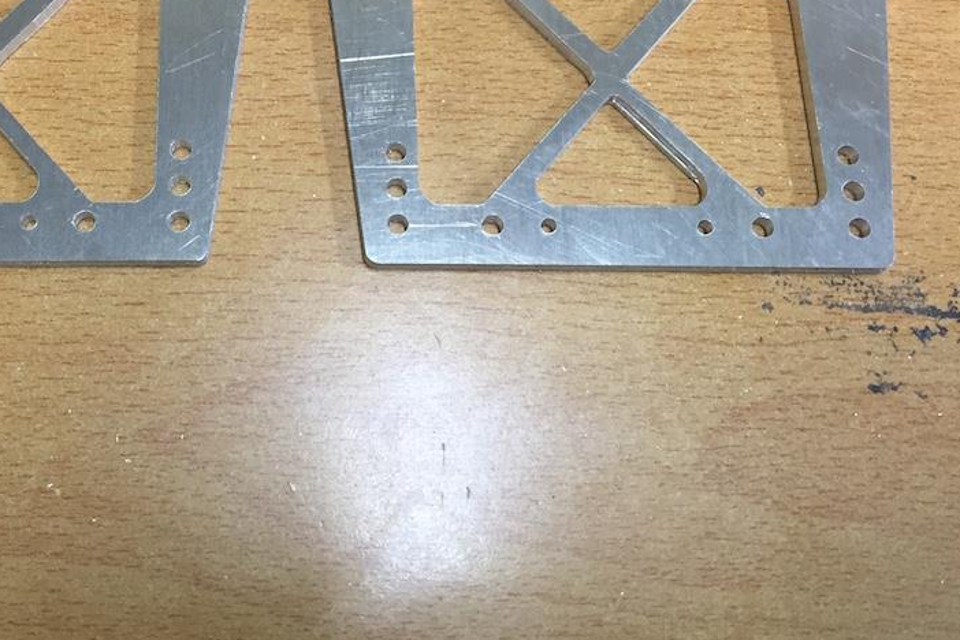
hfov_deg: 43.5
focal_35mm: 44
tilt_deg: -70.5
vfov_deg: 30.0
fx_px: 1173
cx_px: 280
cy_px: 165
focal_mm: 4.15
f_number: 2.2
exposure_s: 1/33
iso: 100
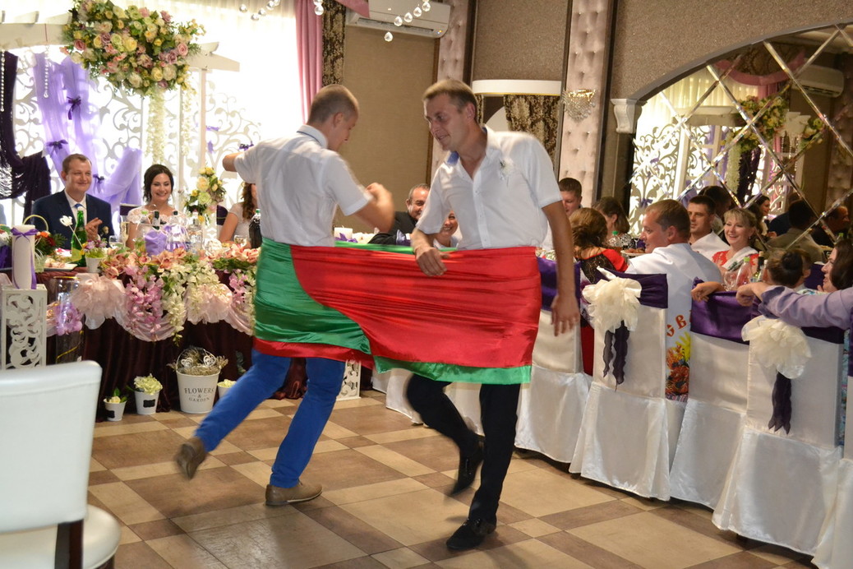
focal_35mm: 42
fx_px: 995
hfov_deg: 46.4
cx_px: 426
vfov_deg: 31.9
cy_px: 284
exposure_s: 1/60
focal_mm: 28
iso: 3200
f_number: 4.5
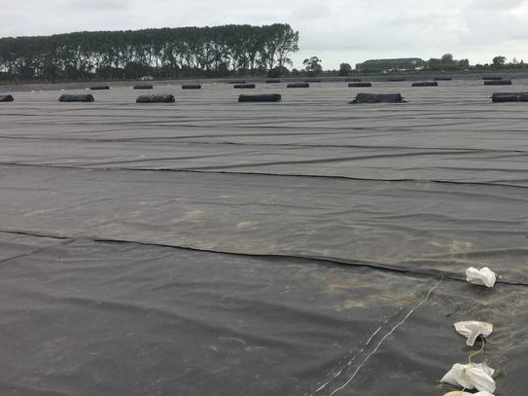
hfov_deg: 45.0
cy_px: 136
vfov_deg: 34.8
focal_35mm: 41
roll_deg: -0.1
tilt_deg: -6.4
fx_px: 625
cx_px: 361
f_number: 2.2
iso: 32
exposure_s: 1/348
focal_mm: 4.15
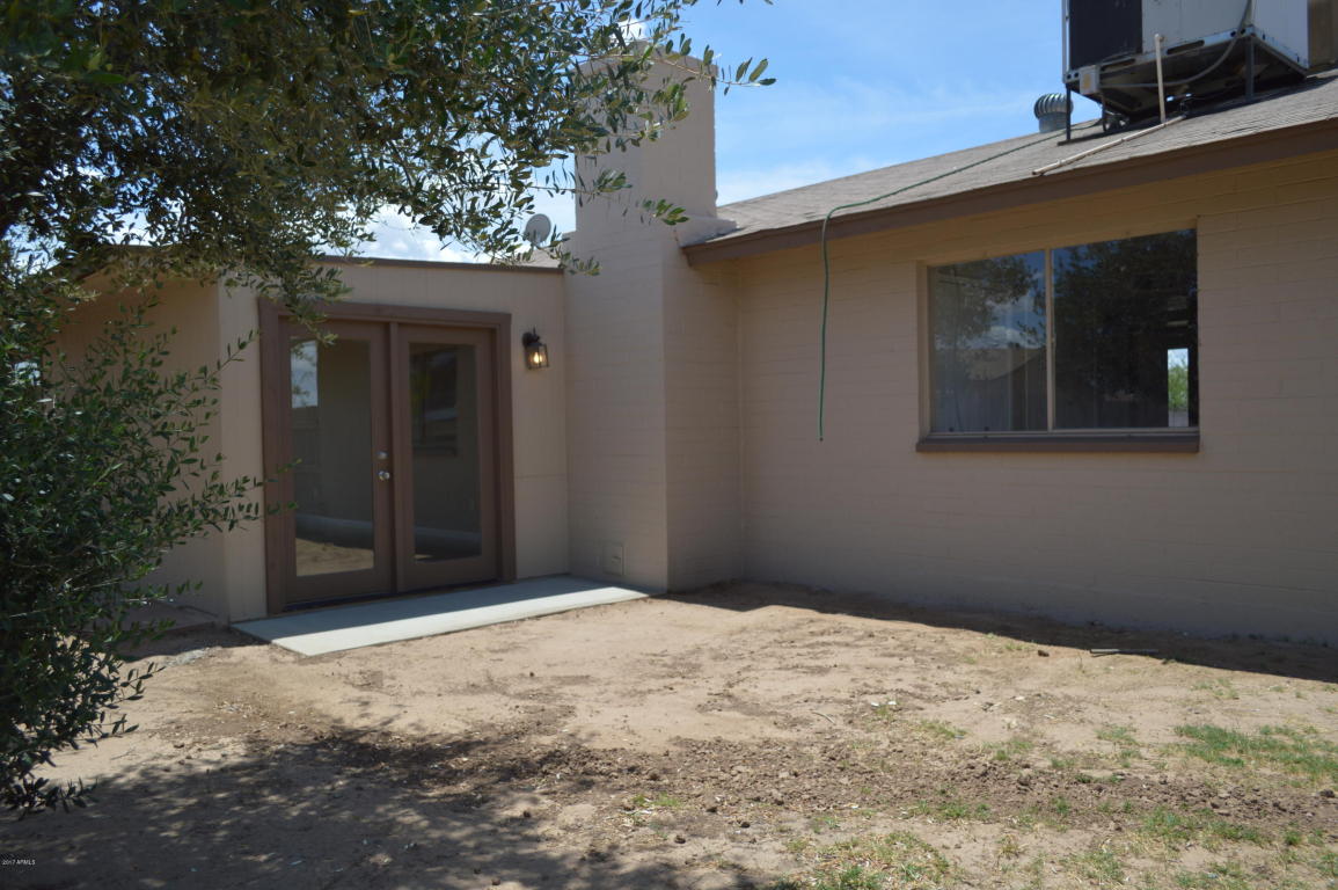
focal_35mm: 27
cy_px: 445
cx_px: 669
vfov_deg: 47.9
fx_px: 1003
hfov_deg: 67.4
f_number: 3.5
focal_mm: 18
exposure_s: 1/1000
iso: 100
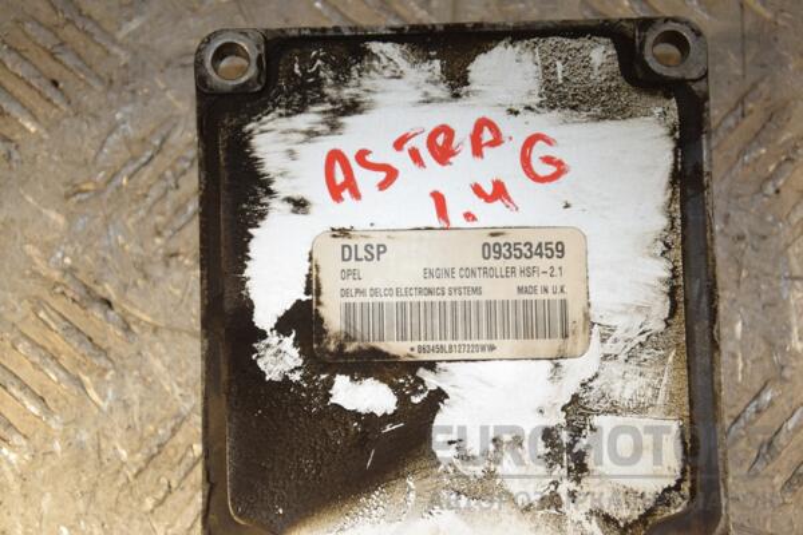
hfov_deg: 20.6
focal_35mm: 99
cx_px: 402
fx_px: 2208
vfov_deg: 13.8
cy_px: 268
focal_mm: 66
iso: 800
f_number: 7.1
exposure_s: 1/200
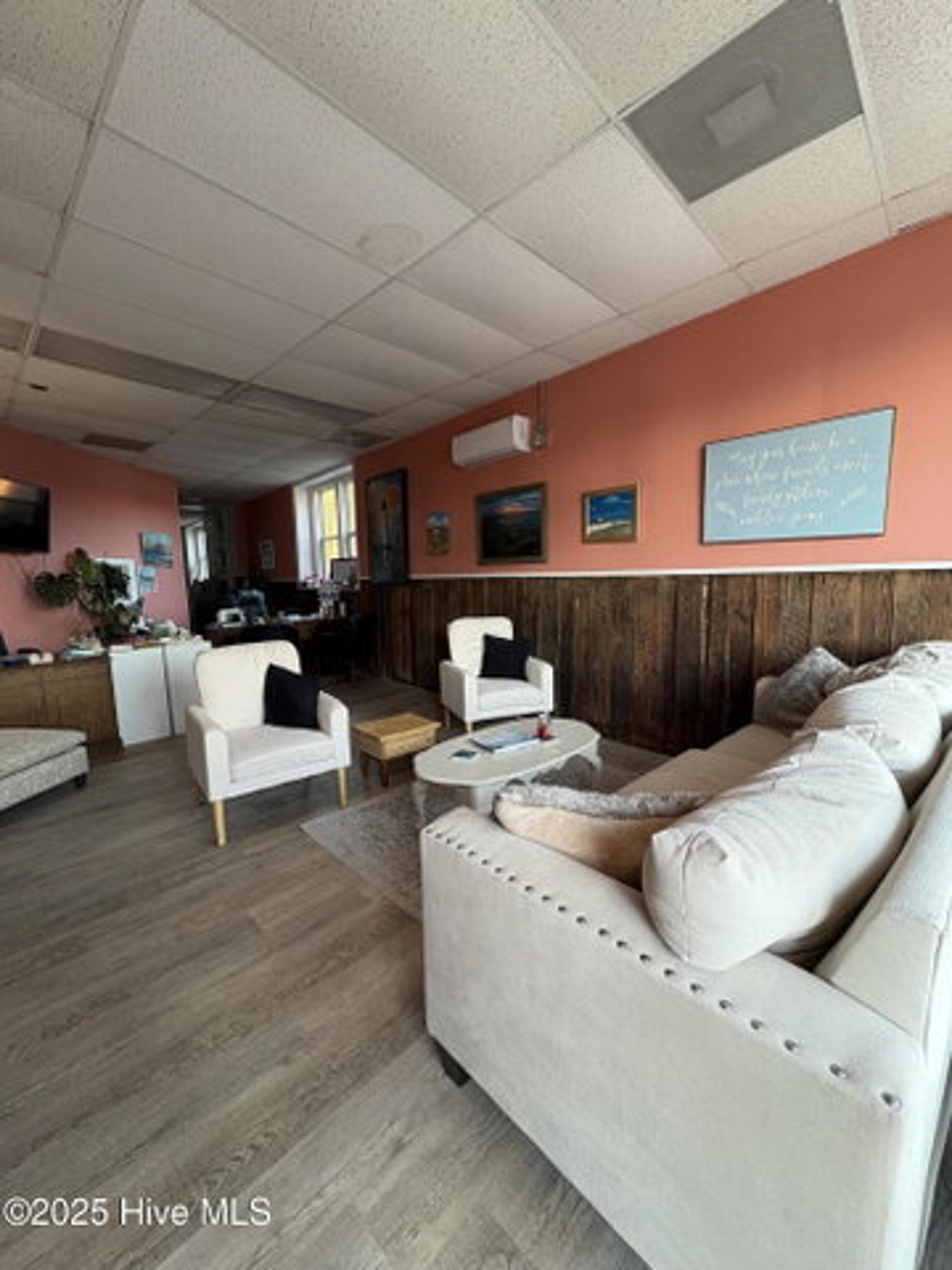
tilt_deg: -6.1
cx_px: 476
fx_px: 513
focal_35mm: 14
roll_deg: +1.4
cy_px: 635
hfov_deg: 85.7
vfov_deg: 102.1
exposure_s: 1/60
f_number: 2.2
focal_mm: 2.22
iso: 200
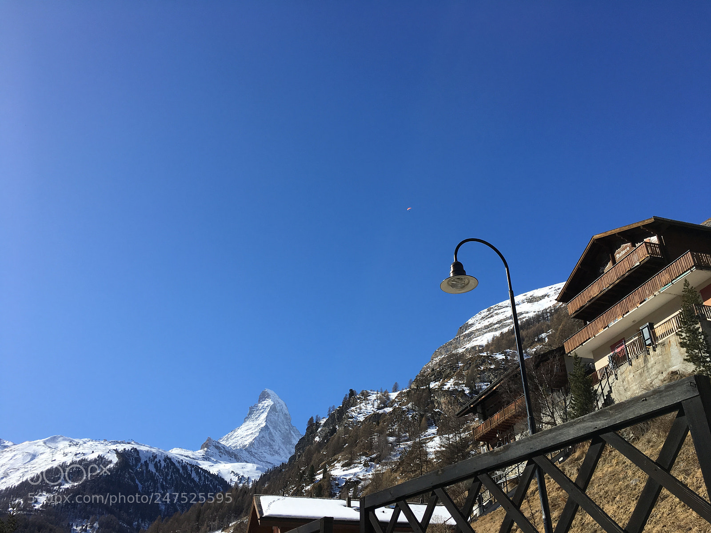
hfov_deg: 61.7
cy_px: 266
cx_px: 356
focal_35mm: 29
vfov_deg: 48.2
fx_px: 596
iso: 25
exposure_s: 1/1748
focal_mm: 4.15
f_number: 2.2
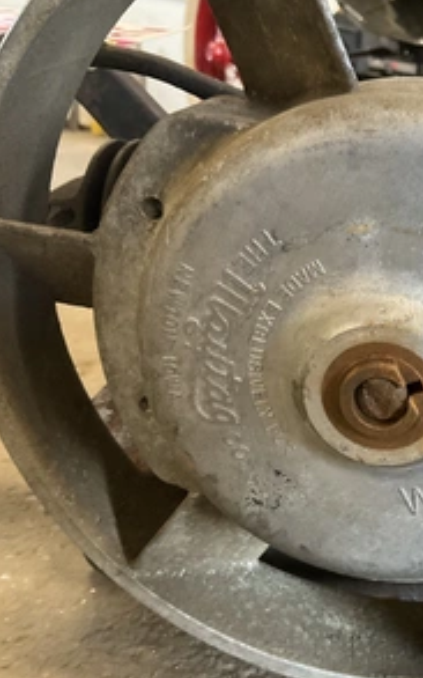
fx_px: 775
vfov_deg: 47.2
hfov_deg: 28.7
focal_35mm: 42
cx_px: 416
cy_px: 345
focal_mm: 3
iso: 200
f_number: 1.8
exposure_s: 1/60
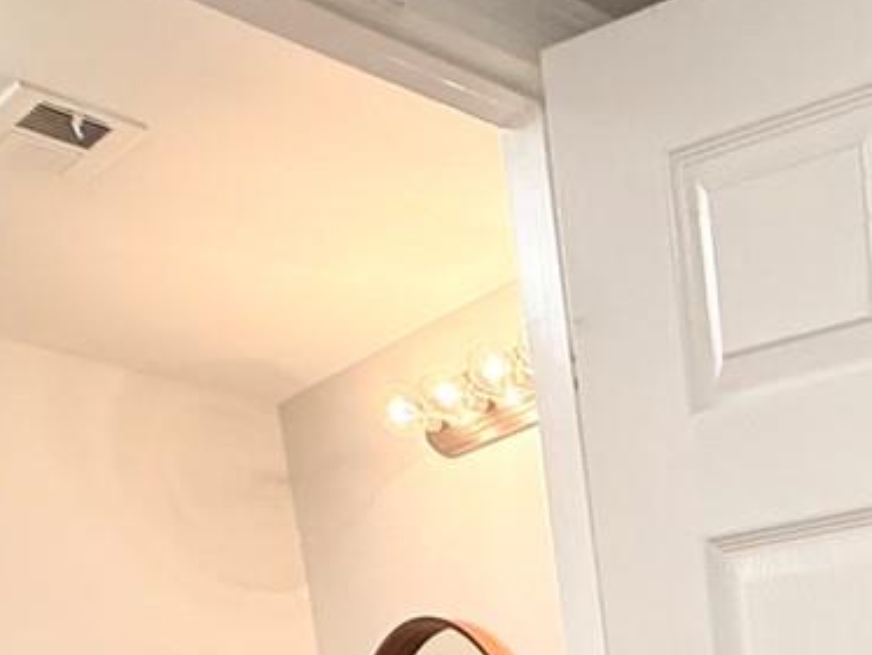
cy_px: 1294
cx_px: 1171
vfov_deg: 17.6
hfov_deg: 26.6
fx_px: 1512
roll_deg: +2.3
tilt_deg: -12.4
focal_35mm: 60
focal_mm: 2.22
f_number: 2.2
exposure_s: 1/120
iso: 200
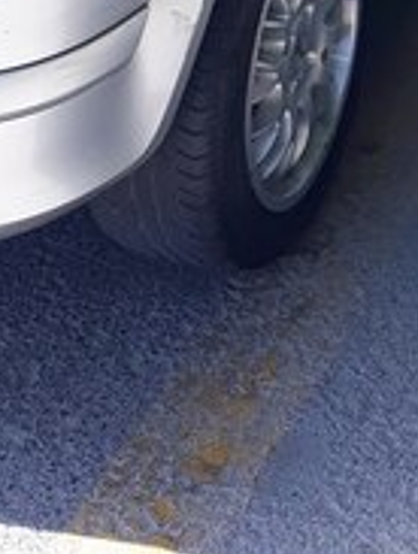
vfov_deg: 24.1
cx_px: 403
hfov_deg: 19.7
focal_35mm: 73
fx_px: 1171
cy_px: -121
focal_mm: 3.6
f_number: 1.9
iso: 40
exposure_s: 1/340
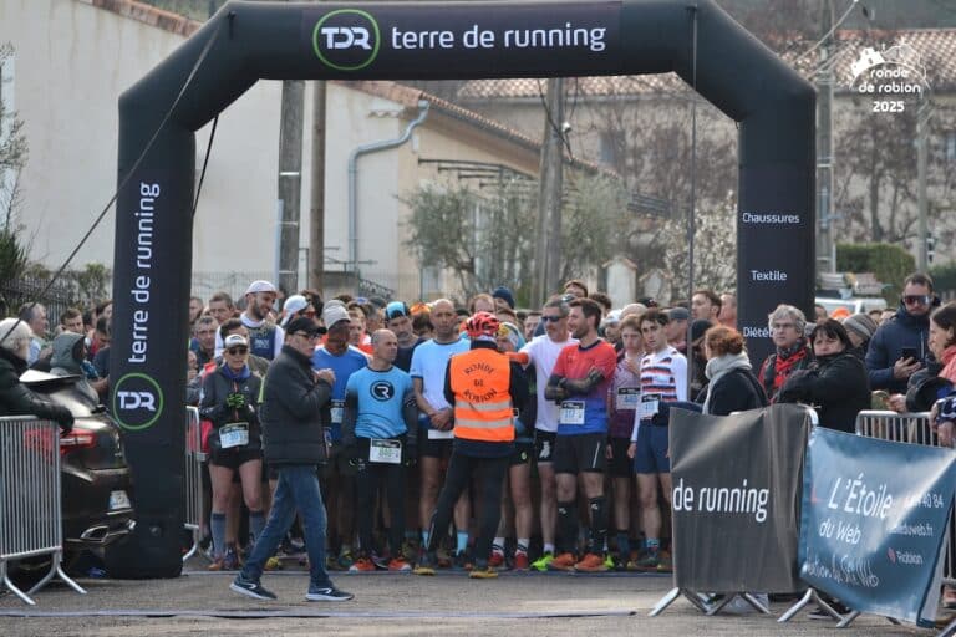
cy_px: 318
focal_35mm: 225
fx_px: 5975
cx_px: 478
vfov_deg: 6.1
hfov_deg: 9.1
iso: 800
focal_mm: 150
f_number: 5
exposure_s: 1/500
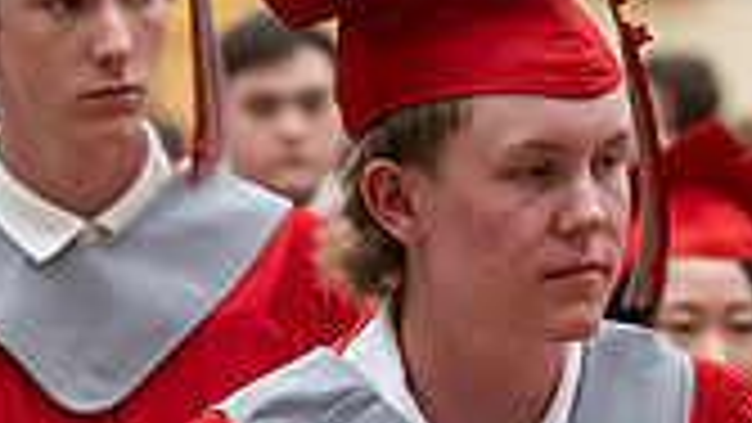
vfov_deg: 3.5
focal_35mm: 346
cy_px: 716
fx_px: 6900
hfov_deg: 6.2
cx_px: 401
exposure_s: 1/200
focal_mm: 85
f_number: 2.8
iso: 1000
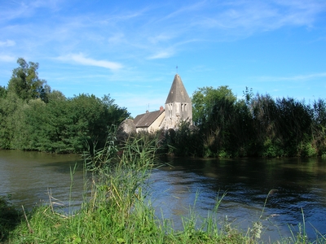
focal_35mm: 34
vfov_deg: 41.8
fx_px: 320
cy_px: 122
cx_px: 163
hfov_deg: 54.0
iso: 50
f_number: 4.9
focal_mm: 5.7
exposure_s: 1/323
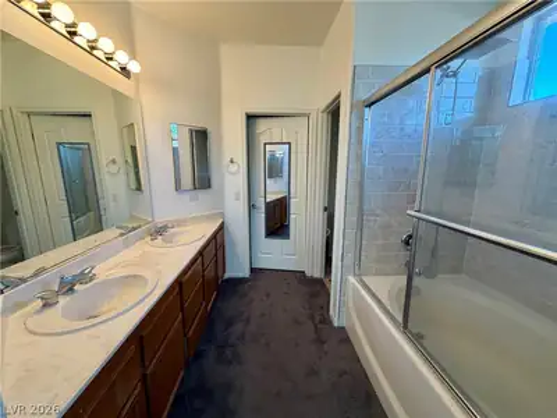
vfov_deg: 85.7
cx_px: 278
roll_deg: +0.1
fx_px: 225
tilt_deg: -10.8
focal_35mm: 14
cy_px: 209
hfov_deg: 102.1
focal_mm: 2.22
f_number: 2.2
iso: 160
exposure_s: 1/120
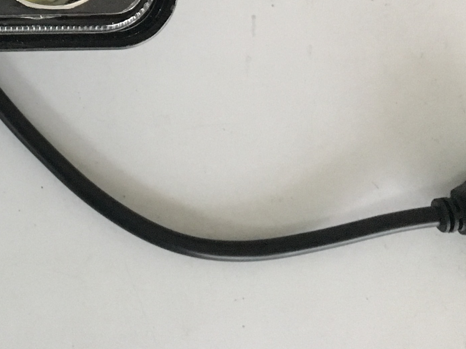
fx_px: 1131
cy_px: -126
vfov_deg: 16.4
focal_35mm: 84
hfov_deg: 21.8
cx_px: -67
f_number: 2.2
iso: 200
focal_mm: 4.15
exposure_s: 1/20
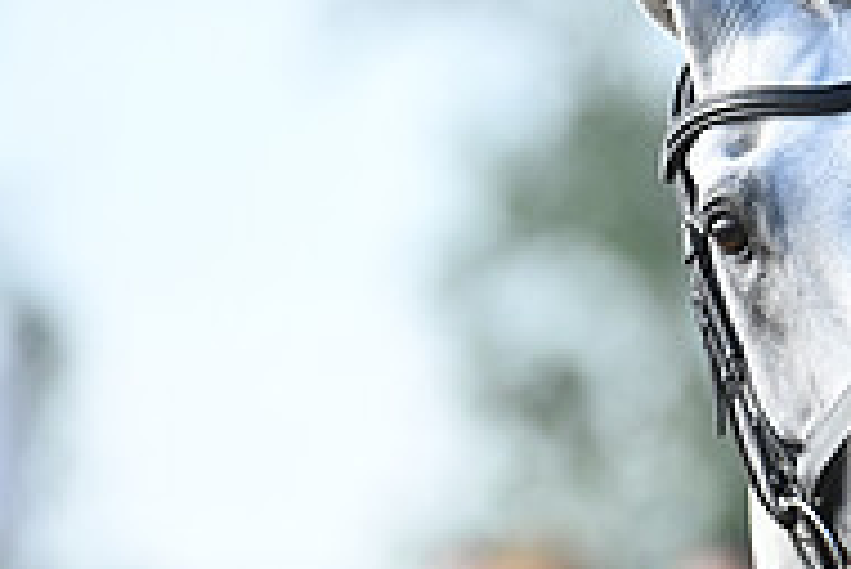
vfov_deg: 1.2
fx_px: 27418
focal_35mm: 1159
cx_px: 1259
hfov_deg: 1.8
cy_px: 428
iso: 1100
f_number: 5
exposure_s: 1/1600
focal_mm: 380
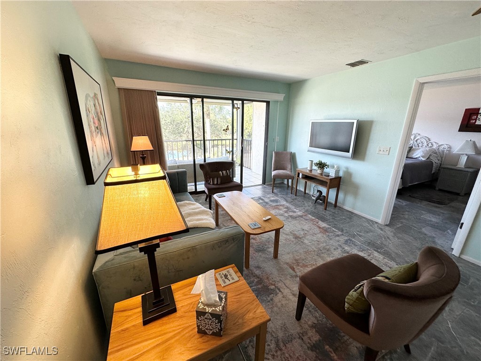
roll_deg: -0.6
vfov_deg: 85.7
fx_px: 195
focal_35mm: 14
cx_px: 240
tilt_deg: -16.3
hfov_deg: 102.1
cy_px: 180
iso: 100
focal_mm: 2.22
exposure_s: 1/120
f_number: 2.2
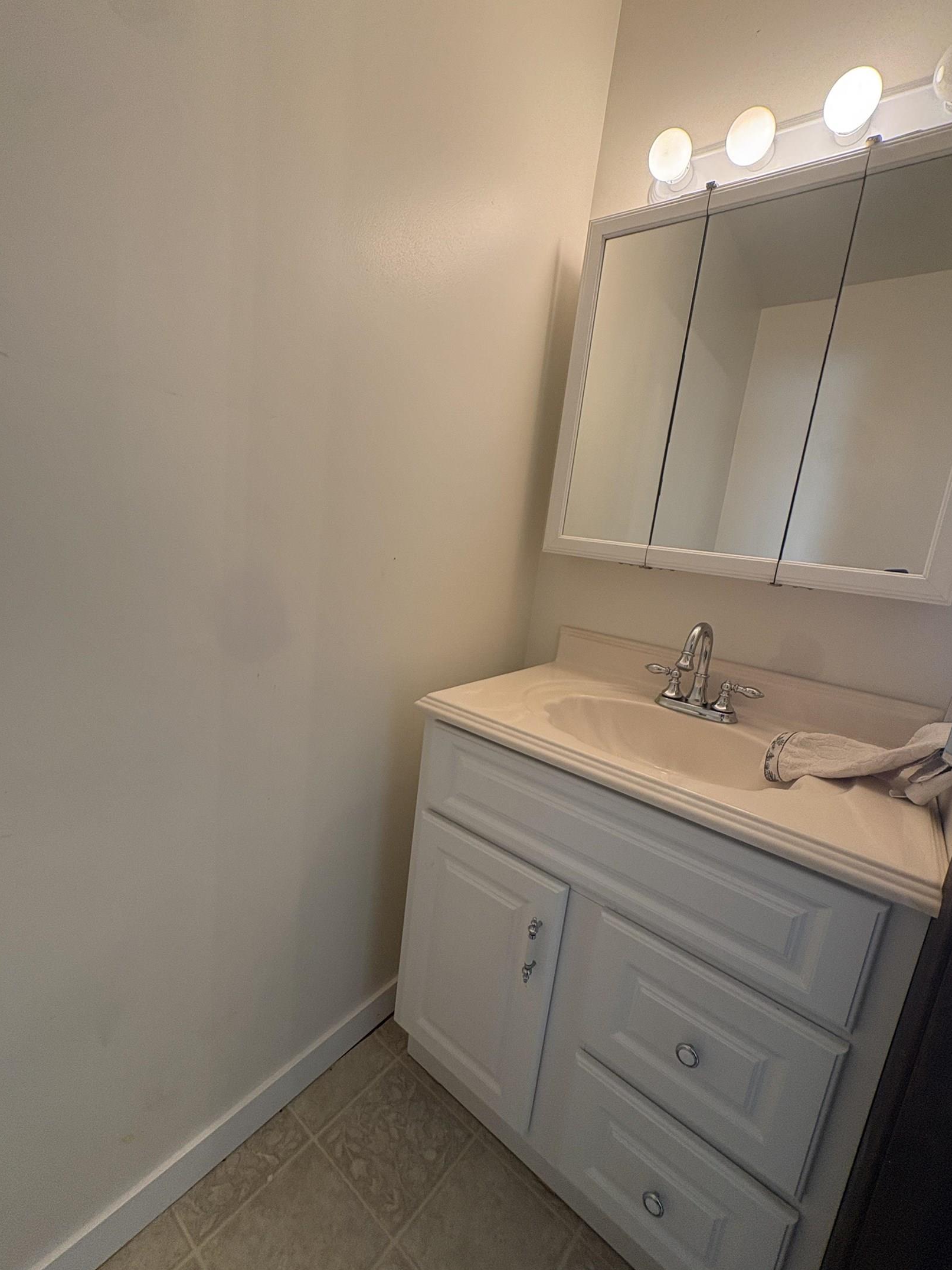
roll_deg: -6.6
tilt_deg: -10.8
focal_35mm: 15
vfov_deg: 98.2
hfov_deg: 81.7
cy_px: 633
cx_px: 460
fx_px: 550
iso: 200
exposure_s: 1/60
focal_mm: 2.22
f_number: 2.2
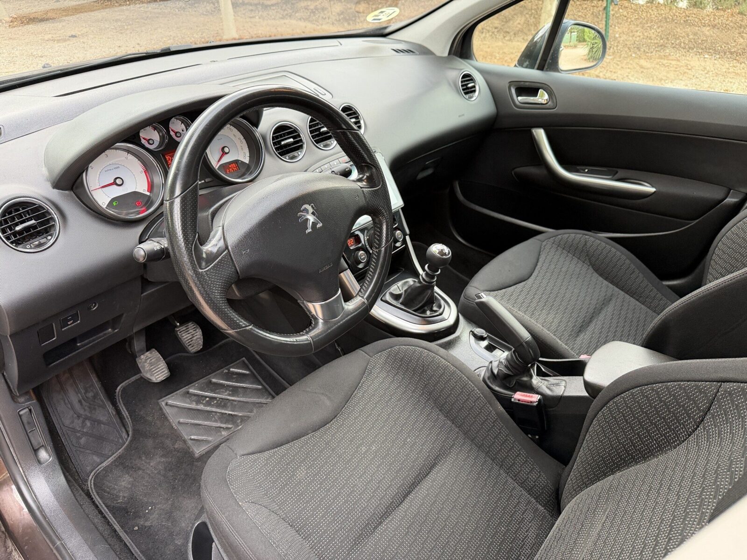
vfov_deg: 56.8
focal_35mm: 24
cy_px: 280
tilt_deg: -34.7
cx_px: 374
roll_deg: -2.6
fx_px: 518
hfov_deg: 71.6
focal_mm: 6.76
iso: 200
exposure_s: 1/64
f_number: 1.78
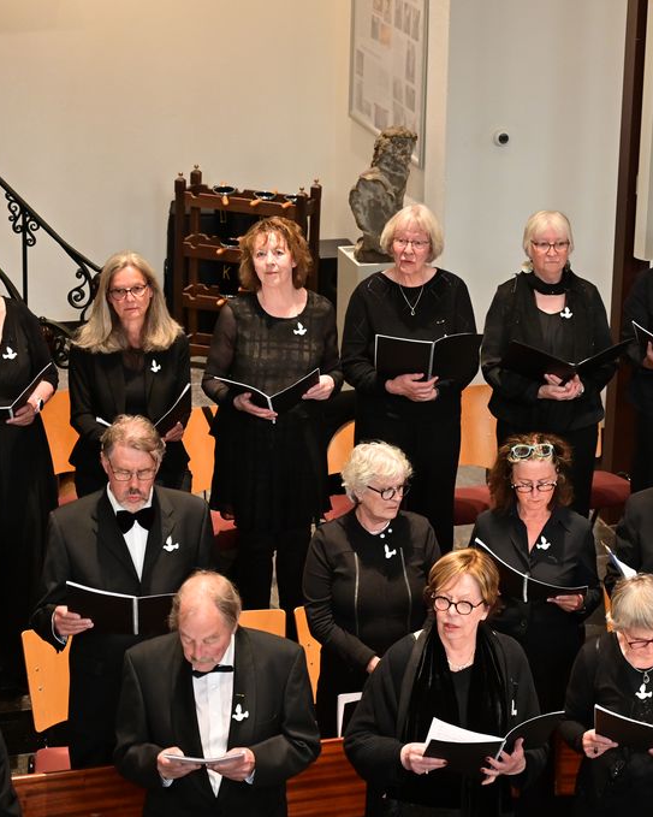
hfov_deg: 15.4
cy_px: 408
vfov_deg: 19.4
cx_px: 547
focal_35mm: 99
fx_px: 2392
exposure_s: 1/80
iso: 2500
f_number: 4
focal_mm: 70
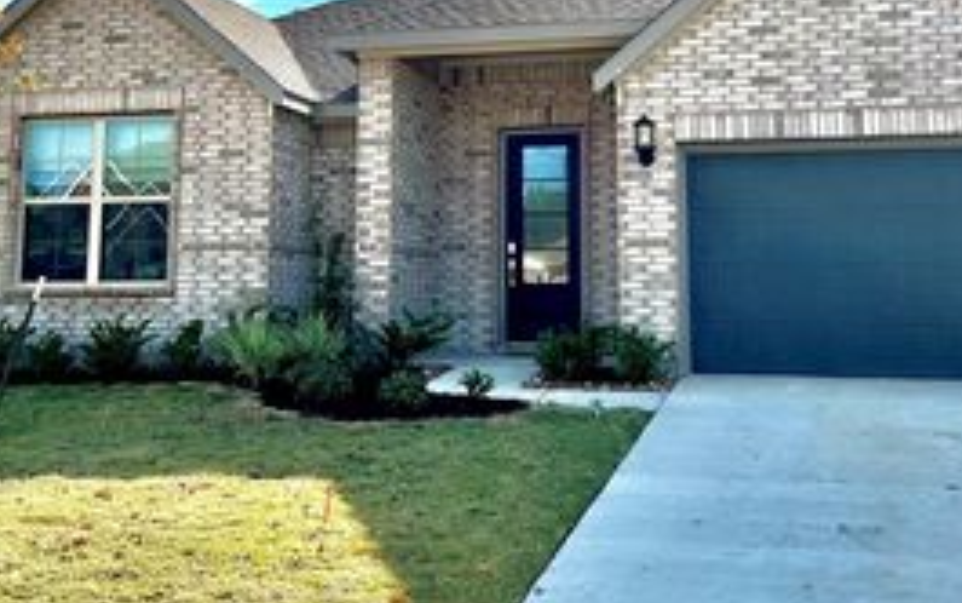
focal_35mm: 48
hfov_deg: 41.8
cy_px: 129
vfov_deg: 26.5
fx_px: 1259
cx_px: 476
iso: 80
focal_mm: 6.86
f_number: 1.78
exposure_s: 1/6623
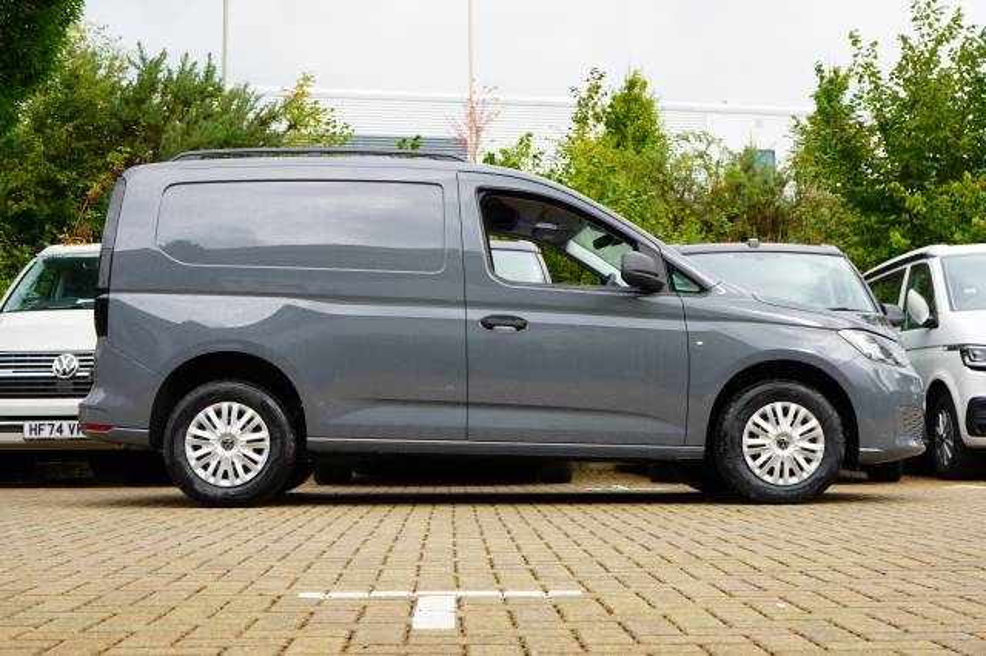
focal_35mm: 50
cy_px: 328
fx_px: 1355
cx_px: 493
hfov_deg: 40.0
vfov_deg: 27.2
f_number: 6.3
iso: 100
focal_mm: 33
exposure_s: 1/100
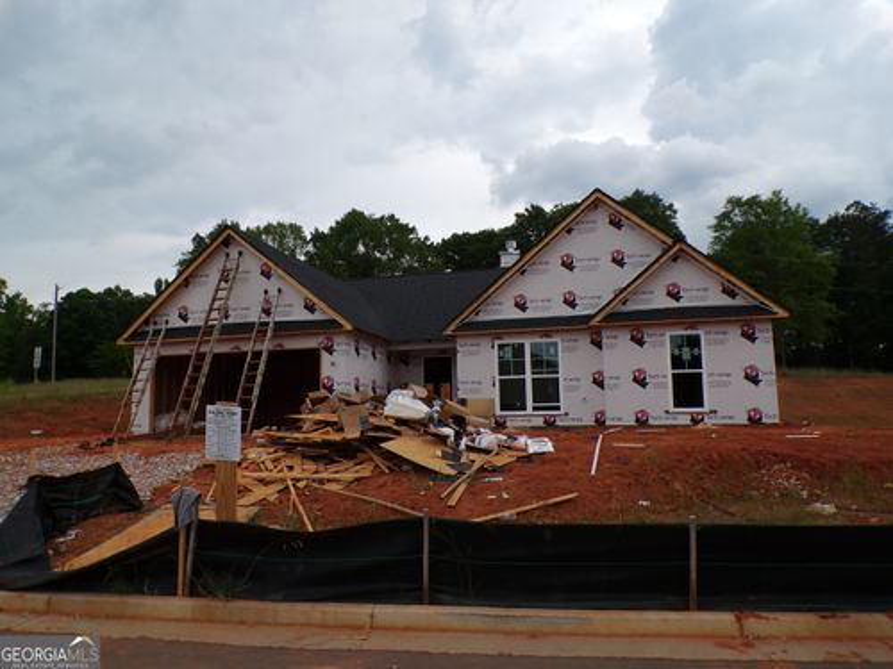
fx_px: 619
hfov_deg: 71.6
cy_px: 334
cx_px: 446
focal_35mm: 24
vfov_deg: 56.8
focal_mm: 4.3
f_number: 4.4
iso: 100
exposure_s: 1/600
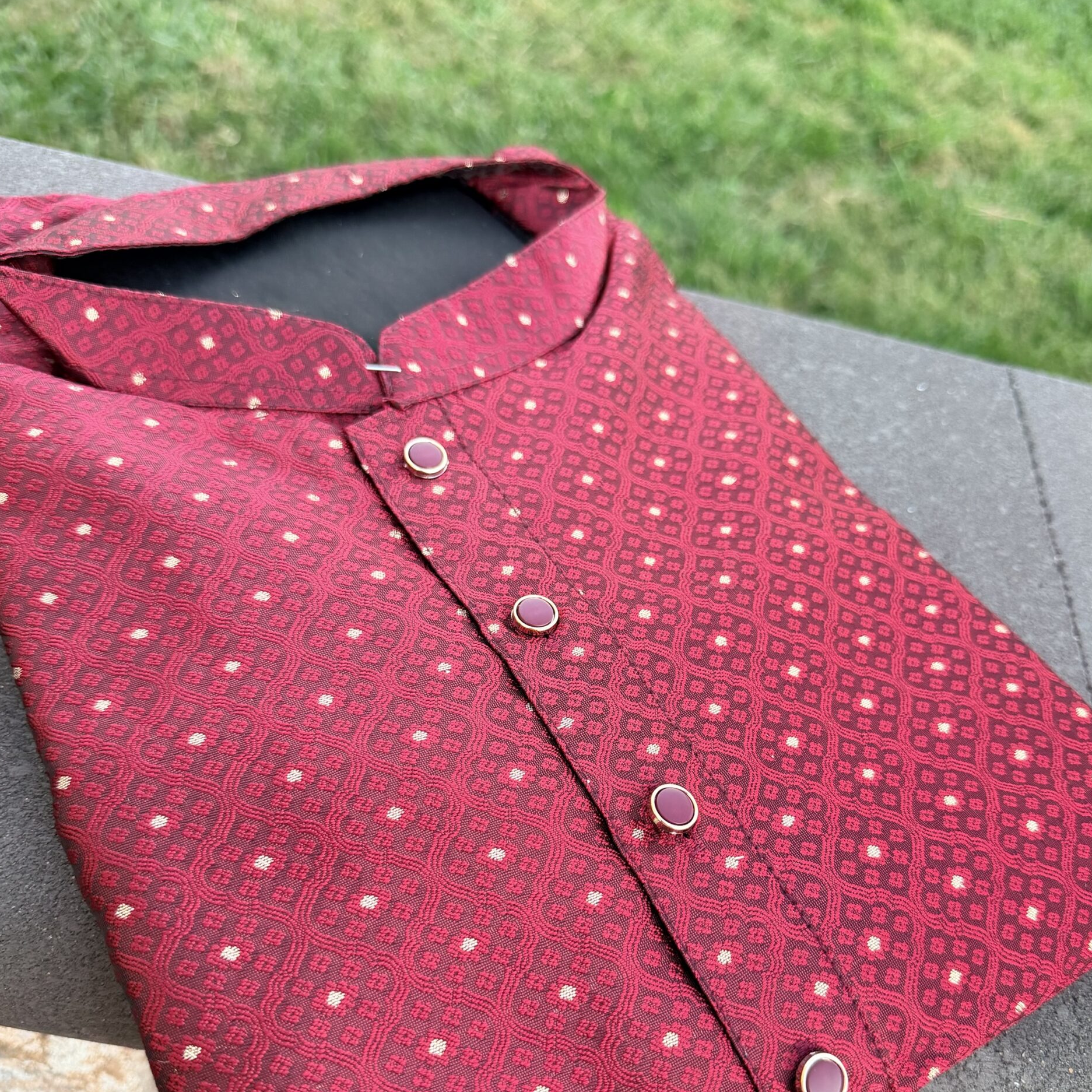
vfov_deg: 55.2
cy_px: 660
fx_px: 1035
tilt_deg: -51.8
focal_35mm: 29
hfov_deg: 55.6
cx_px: 556
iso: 200
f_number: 1.78
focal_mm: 6.76
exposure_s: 1/81
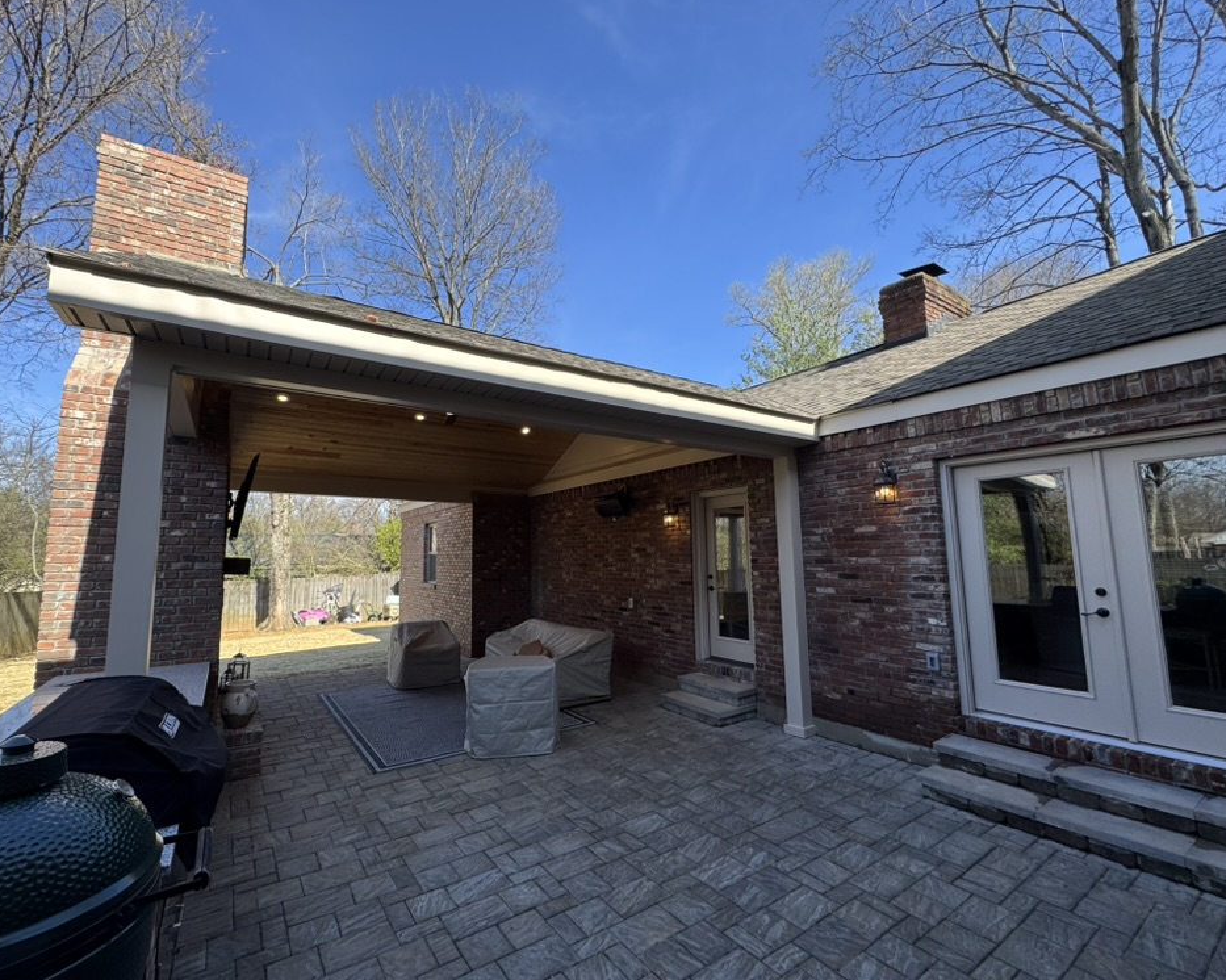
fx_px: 544
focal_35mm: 15
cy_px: 497
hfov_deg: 96.6
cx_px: 564
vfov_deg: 84.0
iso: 40
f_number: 2.2
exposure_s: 1/556
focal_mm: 2.22
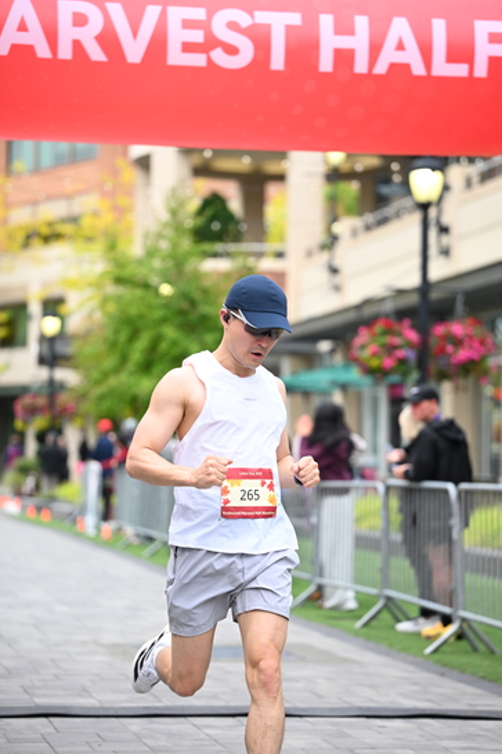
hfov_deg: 13.4
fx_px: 2135
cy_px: 376
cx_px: 252
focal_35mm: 102
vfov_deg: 20.0
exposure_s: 1/2000
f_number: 2.8
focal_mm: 101
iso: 1000
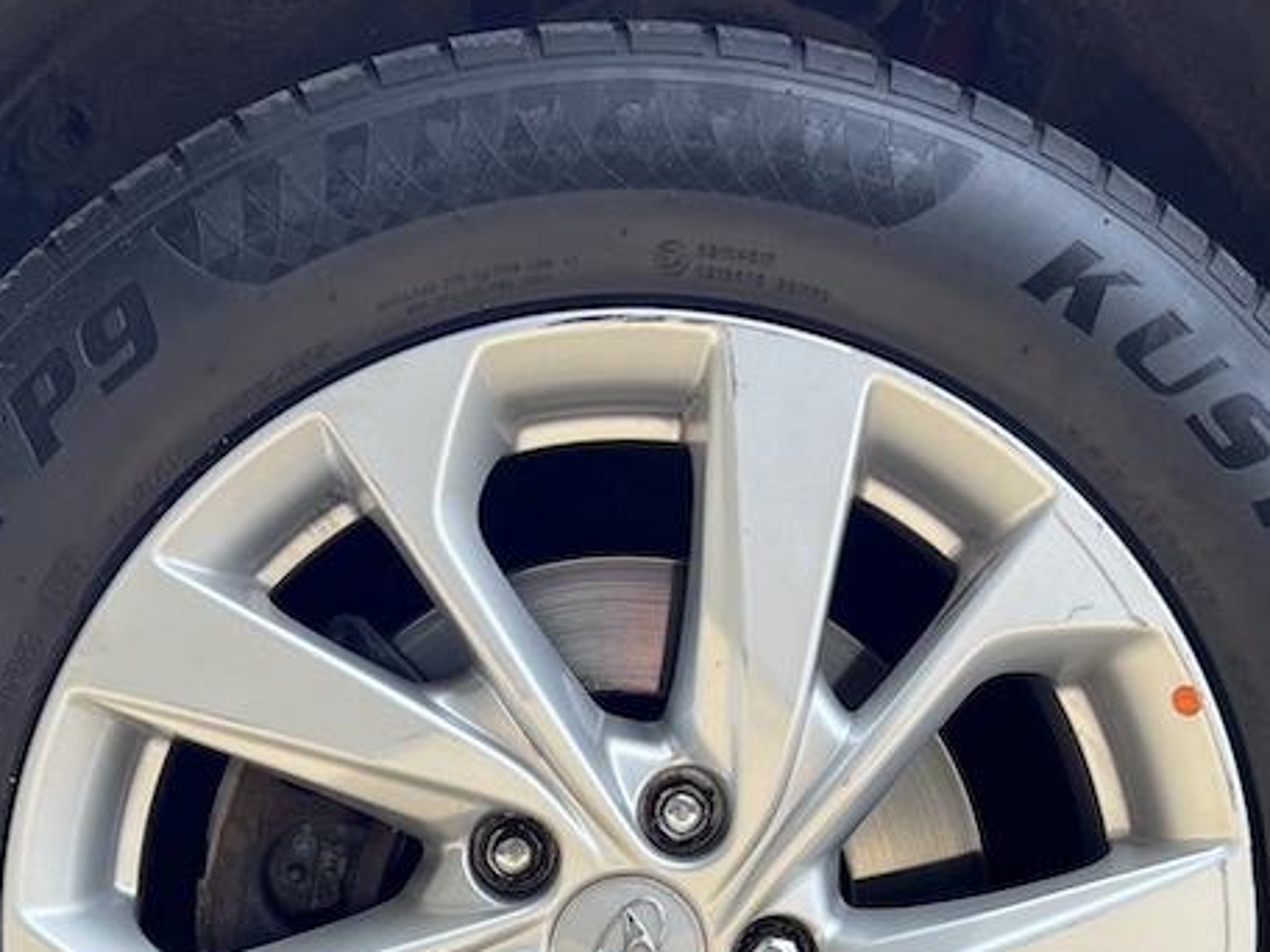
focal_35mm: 57
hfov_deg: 33.7
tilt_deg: -9.7
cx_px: 549
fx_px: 2091
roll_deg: +0.3
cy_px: 921
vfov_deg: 24.6
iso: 50
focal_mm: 5.7
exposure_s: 1/431
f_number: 1.5
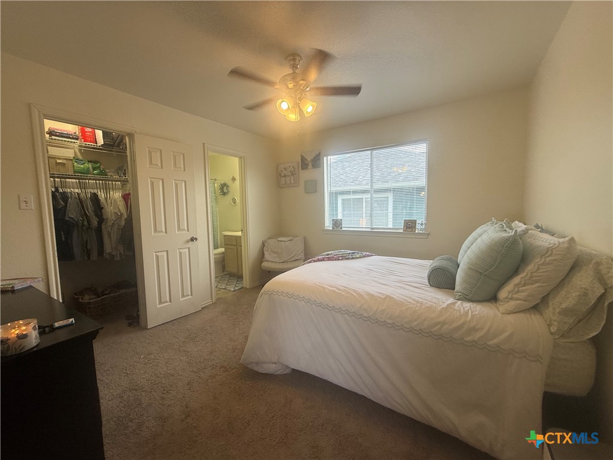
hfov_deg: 102.1
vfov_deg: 85.7
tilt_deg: -4.9
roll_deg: +1.1
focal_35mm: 14
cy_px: 230
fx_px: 248
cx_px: 306
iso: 64
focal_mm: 2.22
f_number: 2.2
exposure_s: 1/120
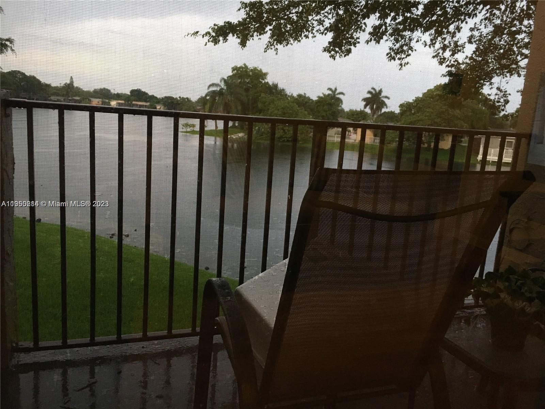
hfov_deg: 61.7
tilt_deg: -10.7
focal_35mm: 29
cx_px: 272
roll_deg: -4.1
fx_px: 457
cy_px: 204
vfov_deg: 48.2
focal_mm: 4.15
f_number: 2.2
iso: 160
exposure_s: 1/30
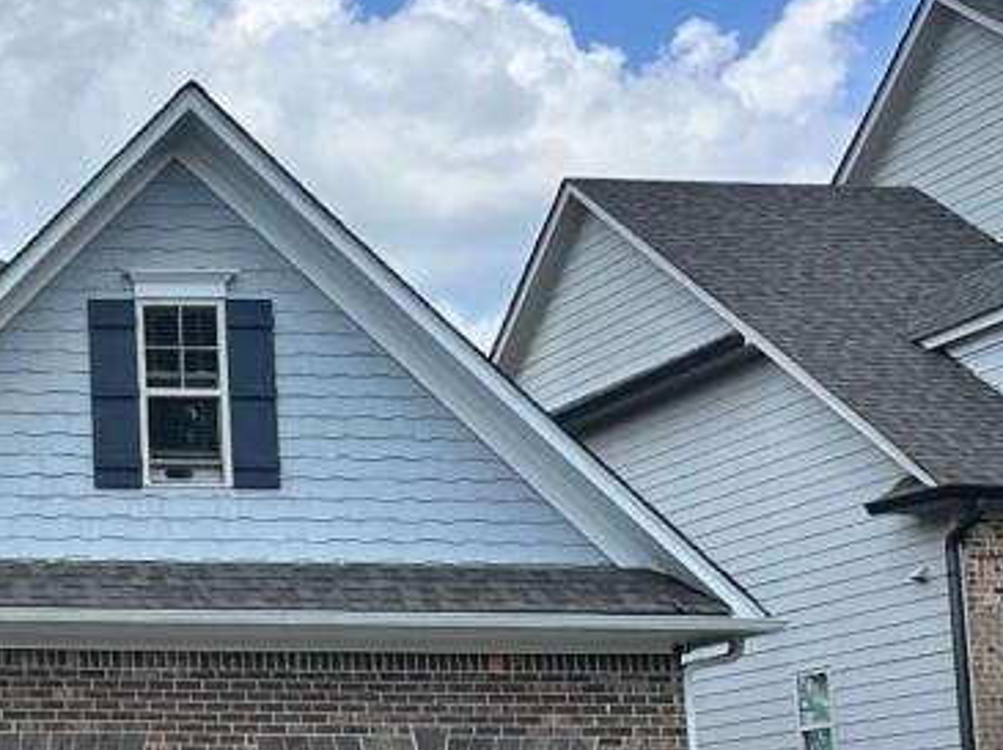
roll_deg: -0.2
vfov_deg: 18.5
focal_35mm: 79
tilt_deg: +8.6
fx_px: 2287
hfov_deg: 20.3
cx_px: -602
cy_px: 602
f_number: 1.78
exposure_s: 1/2967
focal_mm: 6.86
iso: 80
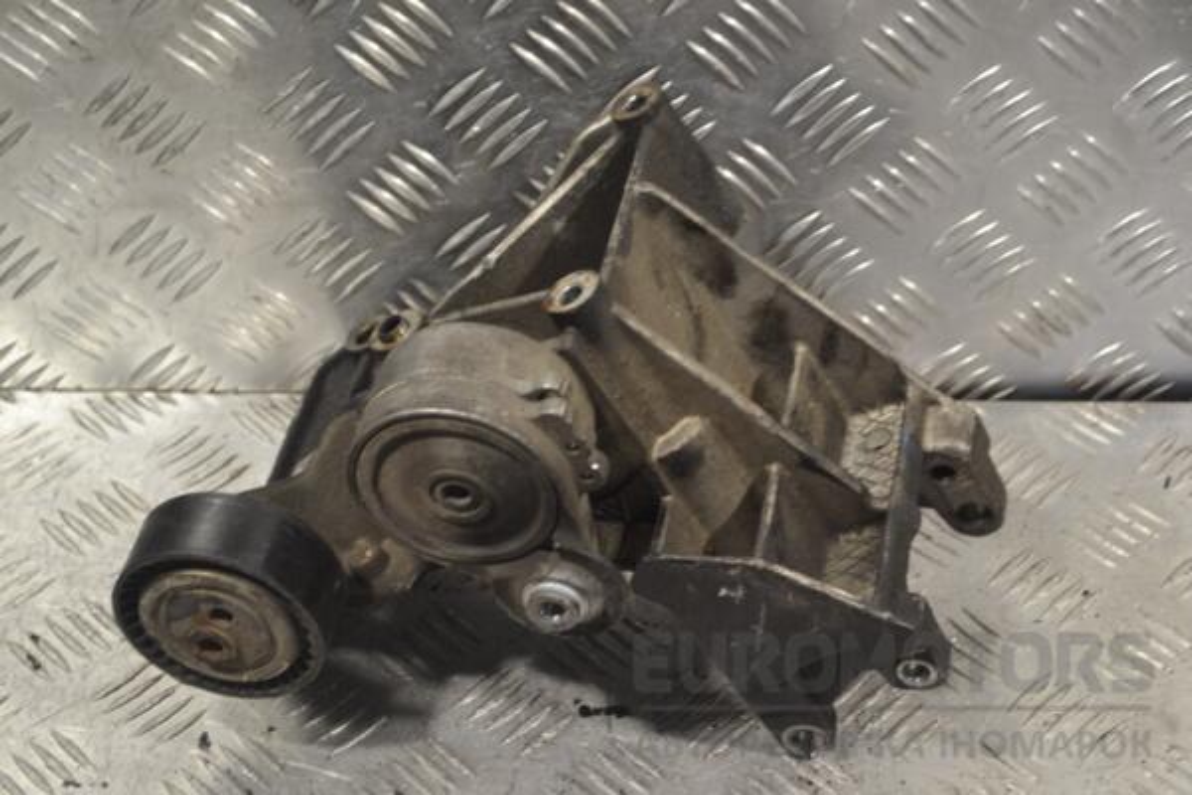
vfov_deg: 18.9
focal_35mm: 72
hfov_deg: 28.1
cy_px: 398
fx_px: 2384
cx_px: 596
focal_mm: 48
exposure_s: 1/60
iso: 450
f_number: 5.3
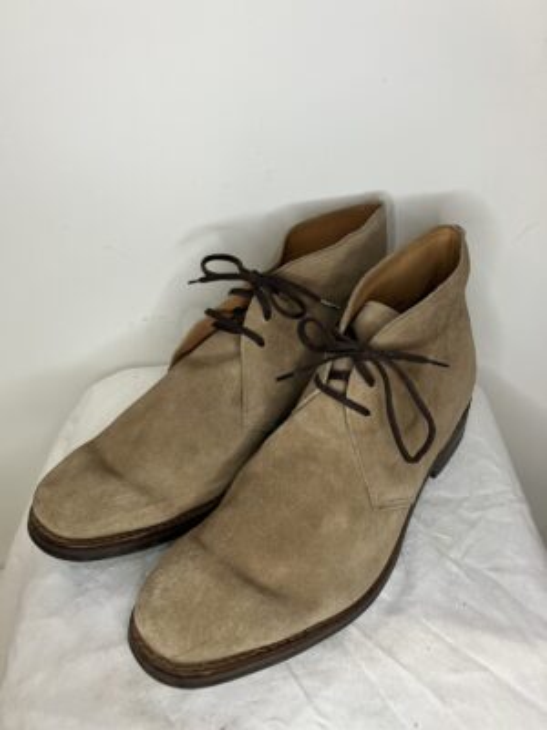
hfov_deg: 49.7
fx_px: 590
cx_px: 274
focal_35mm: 28
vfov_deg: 63.4
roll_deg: +0.9
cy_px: 365
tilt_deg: -38.2
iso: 50
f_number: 1.8
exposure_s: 1/50
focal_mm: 3.99
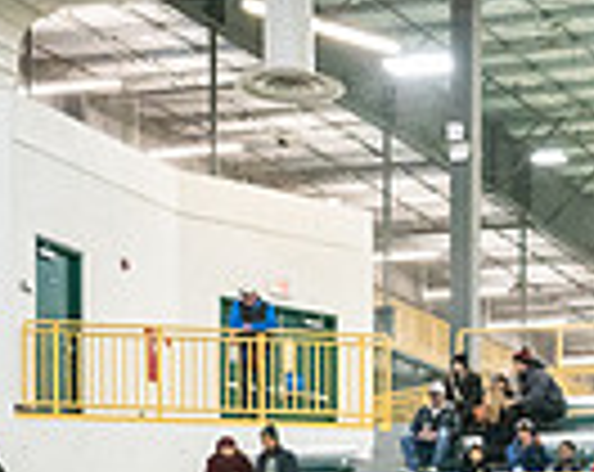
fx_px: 2035
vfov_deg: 12.0
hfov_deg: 15.5
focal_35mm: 116
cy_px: 908
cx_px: 840
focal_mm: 24
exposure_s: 1/400
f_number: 2.8
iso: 4000
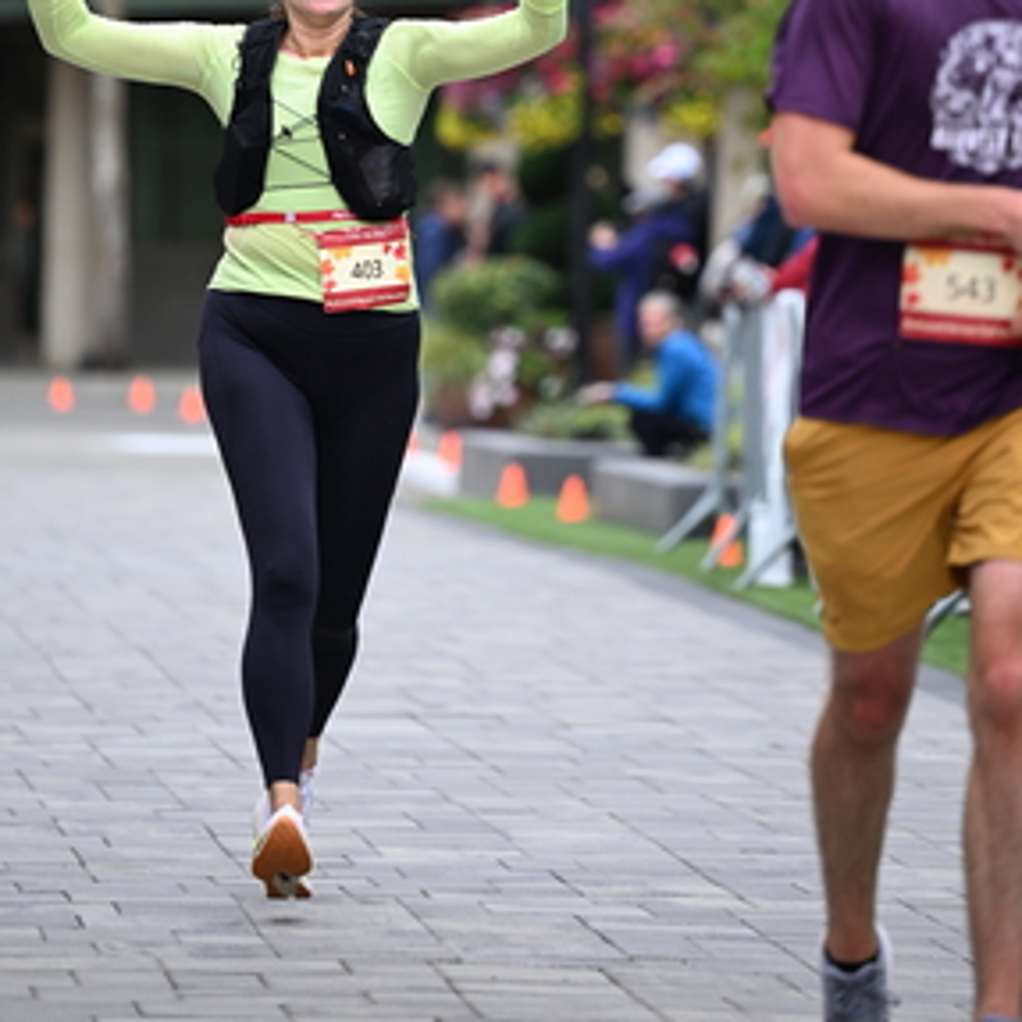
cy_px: 78
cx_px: 515
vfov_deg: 6.5
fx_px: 8985
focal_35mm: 269
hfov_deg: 6.5
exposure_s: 1/2000
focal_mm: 165
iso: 640
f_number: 2.8
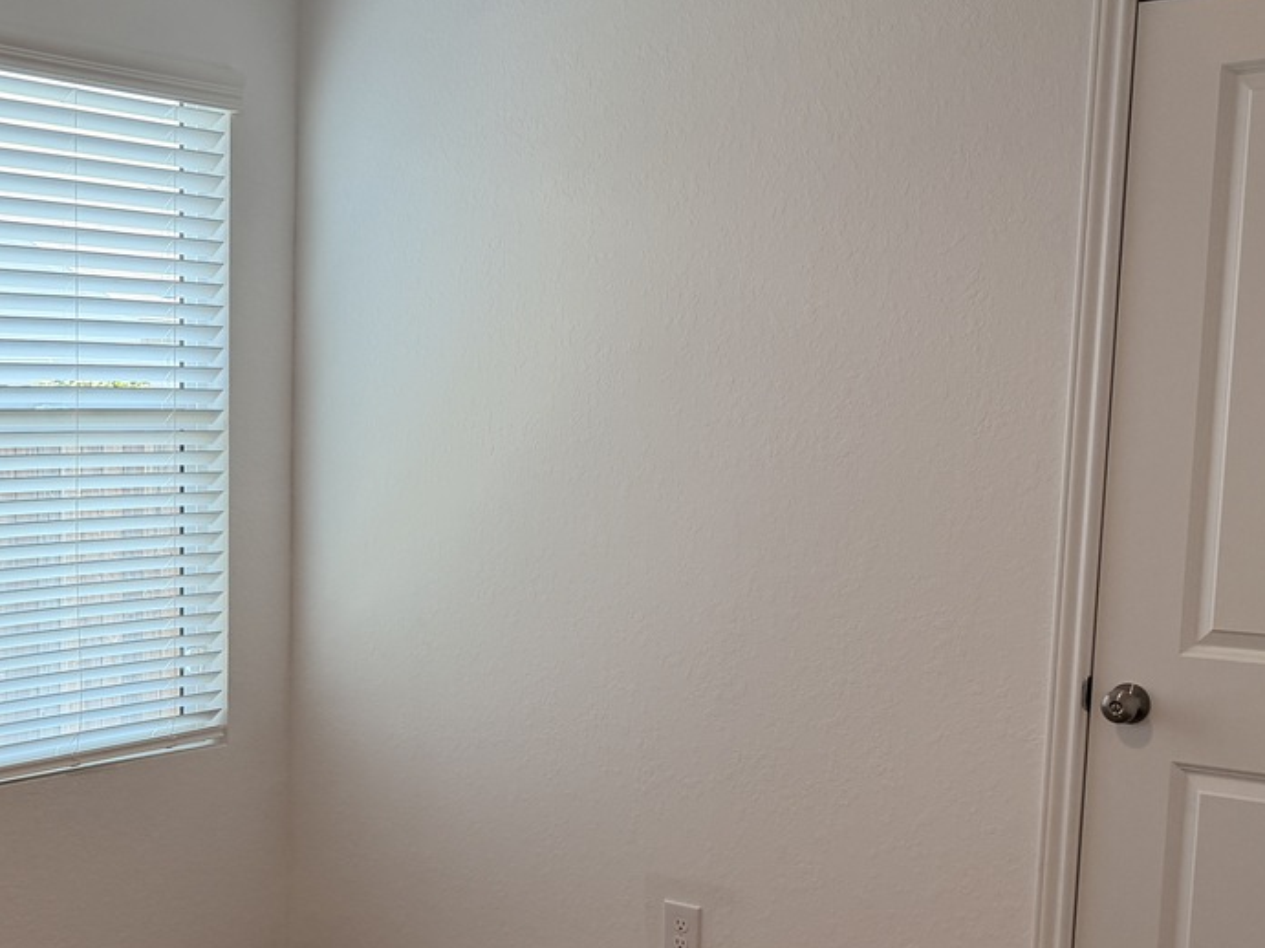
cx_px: 232
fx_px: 1827
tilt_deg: -7.3
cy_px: 624
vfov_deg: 28.9
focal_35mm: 50
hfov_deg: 36.7
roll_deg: -0.5
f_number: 1.78
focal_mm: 6.76
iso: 125
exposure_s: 1/201
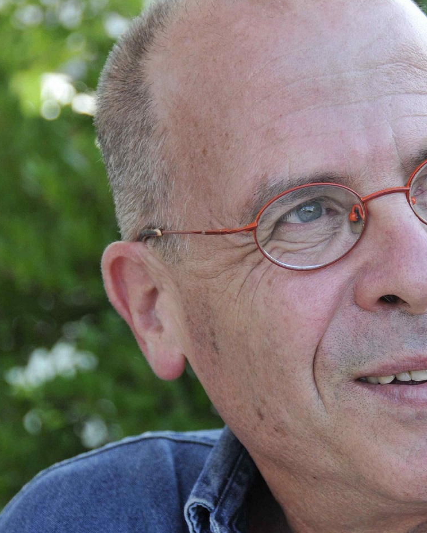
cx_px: 367
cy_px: 257
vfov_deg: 8.6
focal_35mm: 224
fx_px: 3537
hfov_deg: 6.9
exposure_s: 1/125
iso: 500
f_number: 6.3
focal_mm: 90
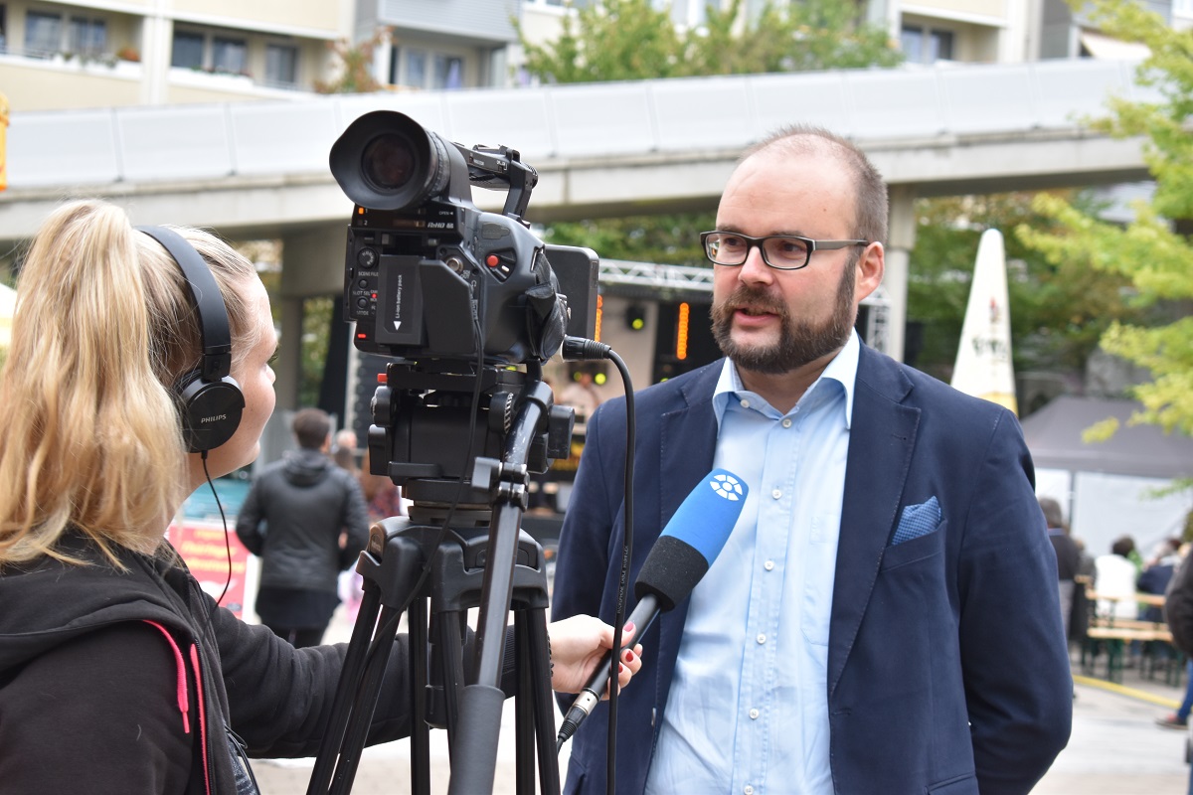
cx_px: 596
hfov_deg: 24.6
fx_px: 2734
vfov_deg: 16.6
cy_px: 398
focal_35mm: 82
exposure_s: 1/60
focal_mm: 55
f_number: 5.6
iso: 640
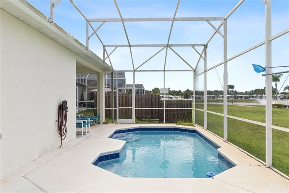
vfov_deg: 47.9
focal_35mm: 27
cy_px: 96
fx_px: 217
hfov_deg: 67.4
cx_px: 144
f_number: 11
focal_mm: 18
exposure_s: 1/200
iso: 400
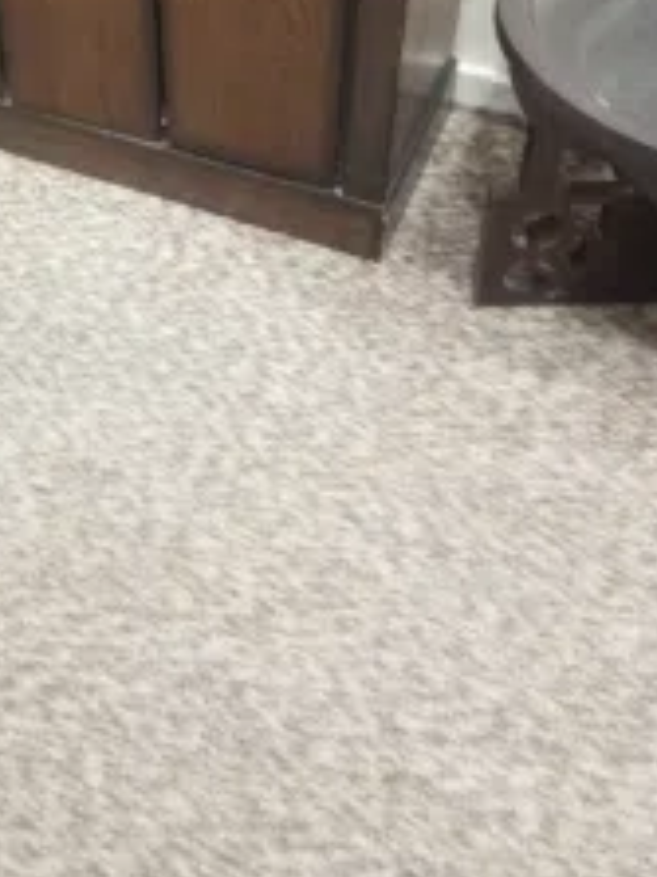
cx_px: 153
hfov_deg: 31.5
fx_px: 1140
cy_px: 132
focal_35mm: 45
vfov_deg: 39.8
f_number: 1.8
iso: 1081
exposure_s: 1/20
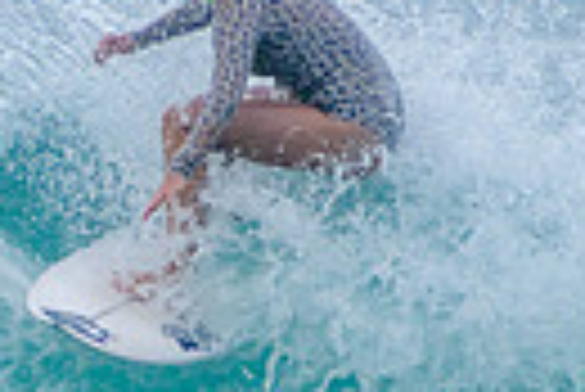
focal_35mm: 2448
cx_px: -116
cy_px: 406
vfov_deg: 0.6
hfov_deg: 0.8
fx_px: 39824
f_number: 6.3
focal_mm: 400
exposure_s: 1/2000
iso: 500
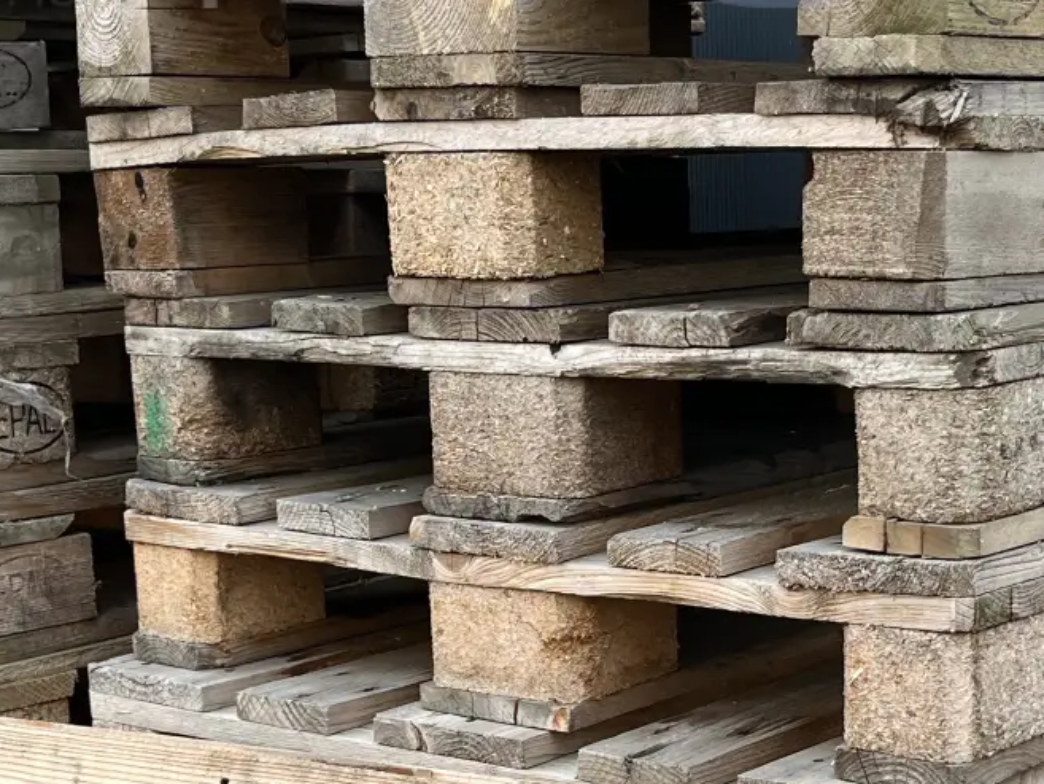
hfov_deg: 25.6
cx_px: 637
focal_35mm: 76
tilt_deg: -14.1
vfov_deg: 19.1
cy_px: 687
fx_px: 2293
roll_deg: +1.1
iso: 50
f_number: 1.6
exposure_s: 1/515
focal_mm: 5.1
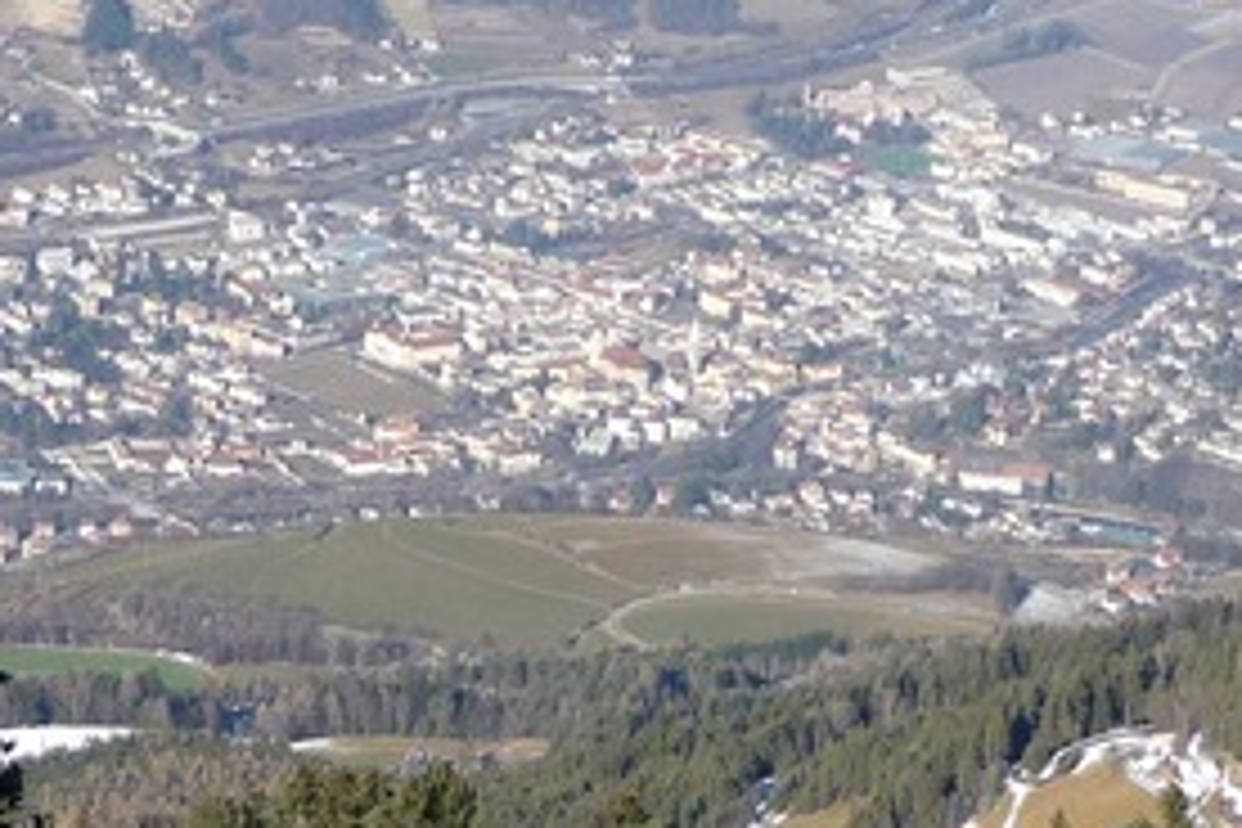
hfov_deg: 12.8
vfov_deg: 8.5
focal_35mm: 161
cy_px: 153
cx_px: 522
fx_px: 5554
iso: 100
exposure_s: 1/640
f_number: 4.1
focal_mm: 7.6
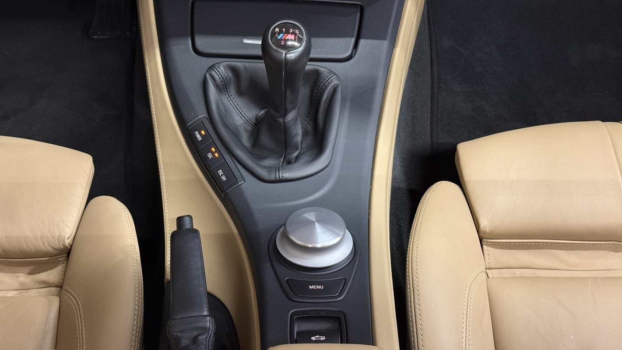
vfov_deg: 22.6
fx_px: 874
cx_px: 314
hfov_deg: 39.2
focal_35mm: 53
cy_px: 162
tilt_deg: -46.9
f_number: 1.78
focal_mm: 6.76
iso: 160
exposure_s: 1/48
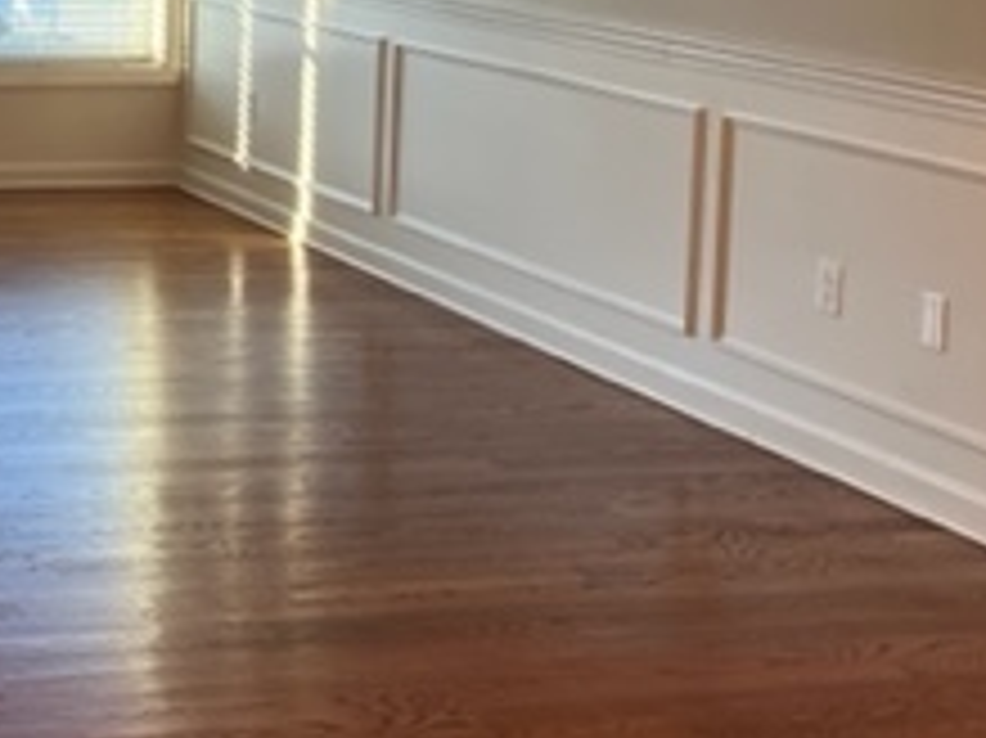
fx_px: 2164
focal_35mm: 76
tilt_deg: -4.3
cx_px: -216
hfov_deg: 23.4
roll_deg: -1.2
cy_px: -45
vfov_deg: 18.7
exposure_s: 1/120
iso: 100
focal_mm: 5.7
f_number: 1.5
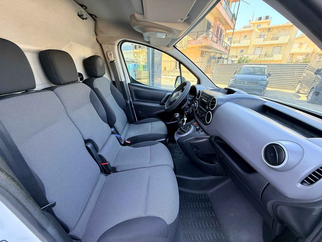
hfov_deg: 102.1
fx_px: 130
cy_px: 121
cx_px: 161
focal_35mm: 14
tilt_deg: -21.4
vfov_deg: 85.7
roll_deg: -1.6
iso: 200
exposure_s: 1/99
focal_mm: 2.22
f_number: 2.2
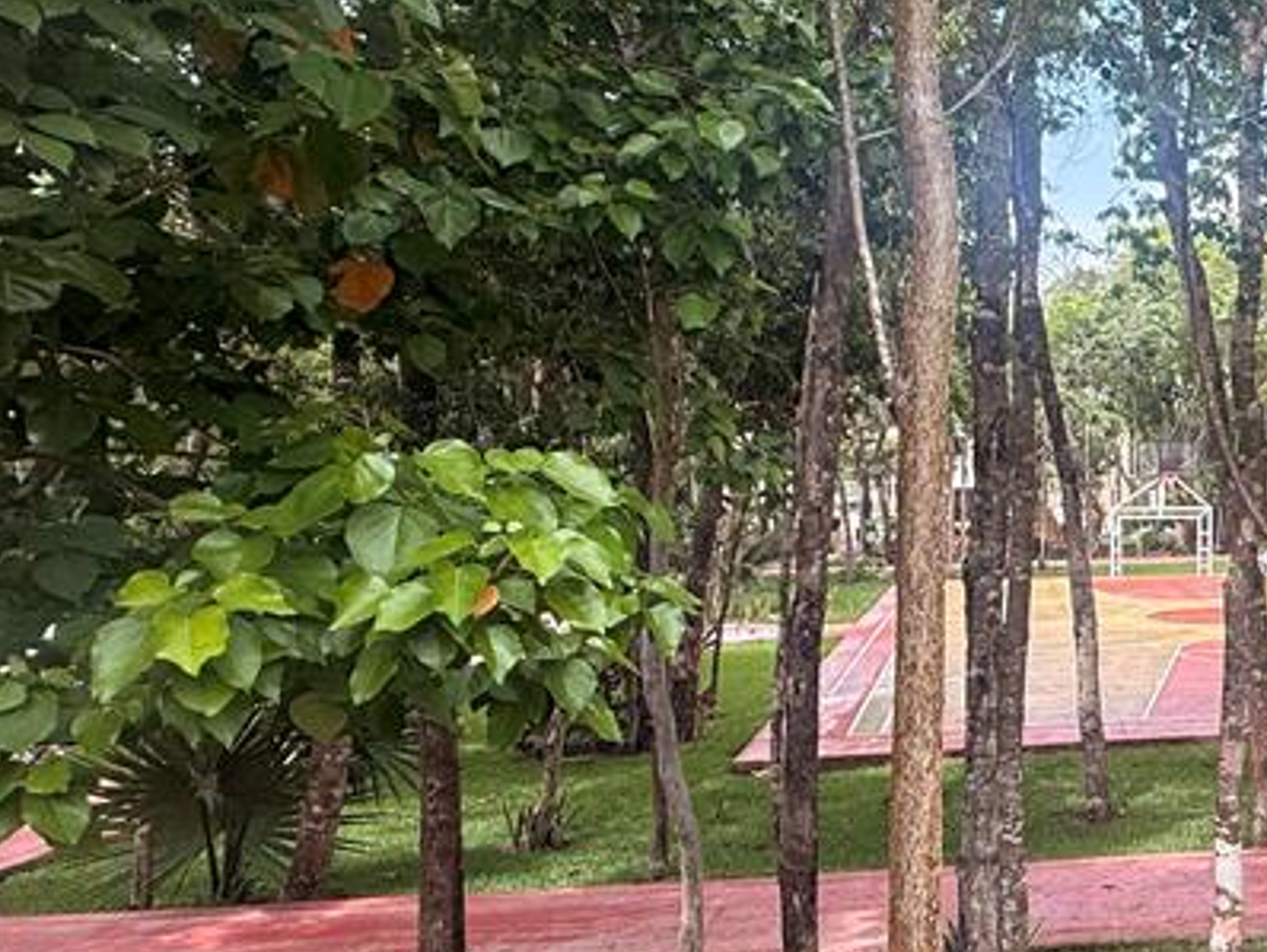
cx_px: 1363
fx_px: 1318
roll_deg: +0.2
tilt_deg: -0.4
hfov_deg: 41.8
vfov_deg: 39.7
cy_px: 487
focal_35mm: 36
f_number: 2.2
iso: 64
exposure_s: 1/357
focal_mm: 2.22
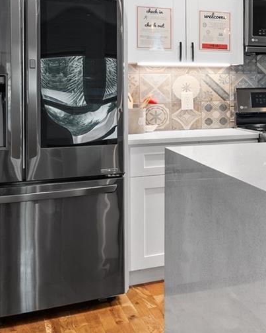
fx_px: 600
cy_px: 99
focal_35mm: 61
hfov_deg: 19.3
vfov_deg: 30.6
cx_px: 471
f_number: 10
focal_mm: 16
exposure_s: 2.5
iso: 250
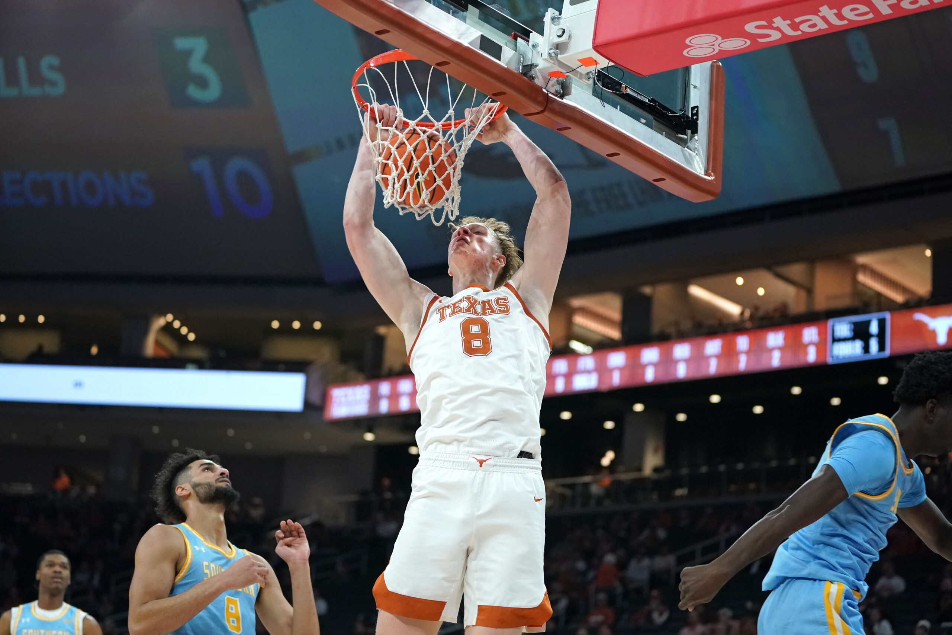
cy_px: 318
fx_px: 1851
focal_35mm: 70
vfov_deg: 19.5
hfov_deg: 28.8
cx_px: 476
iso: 5000
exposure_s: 1/1000
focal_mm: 70
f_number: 2.8
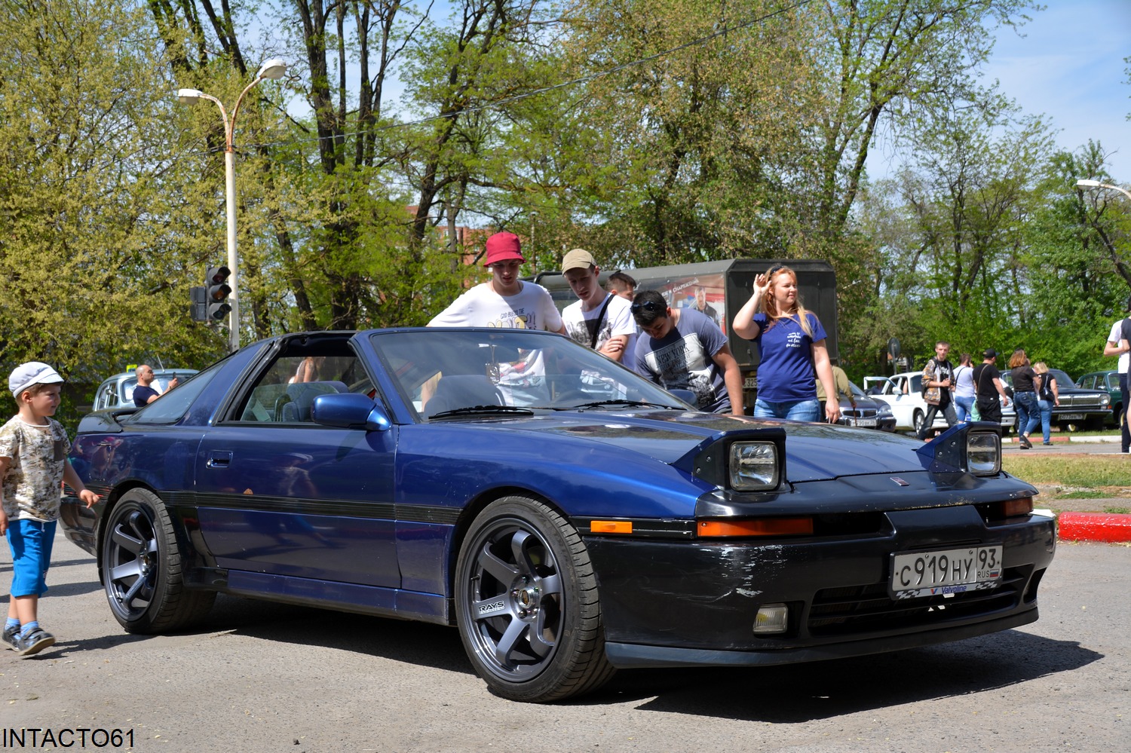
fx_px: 1507
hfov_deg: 41.1
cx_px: 566
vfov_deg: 28.1
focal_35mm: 48
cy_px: 376
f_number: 8
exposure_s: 1/250
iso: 125
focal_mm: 32
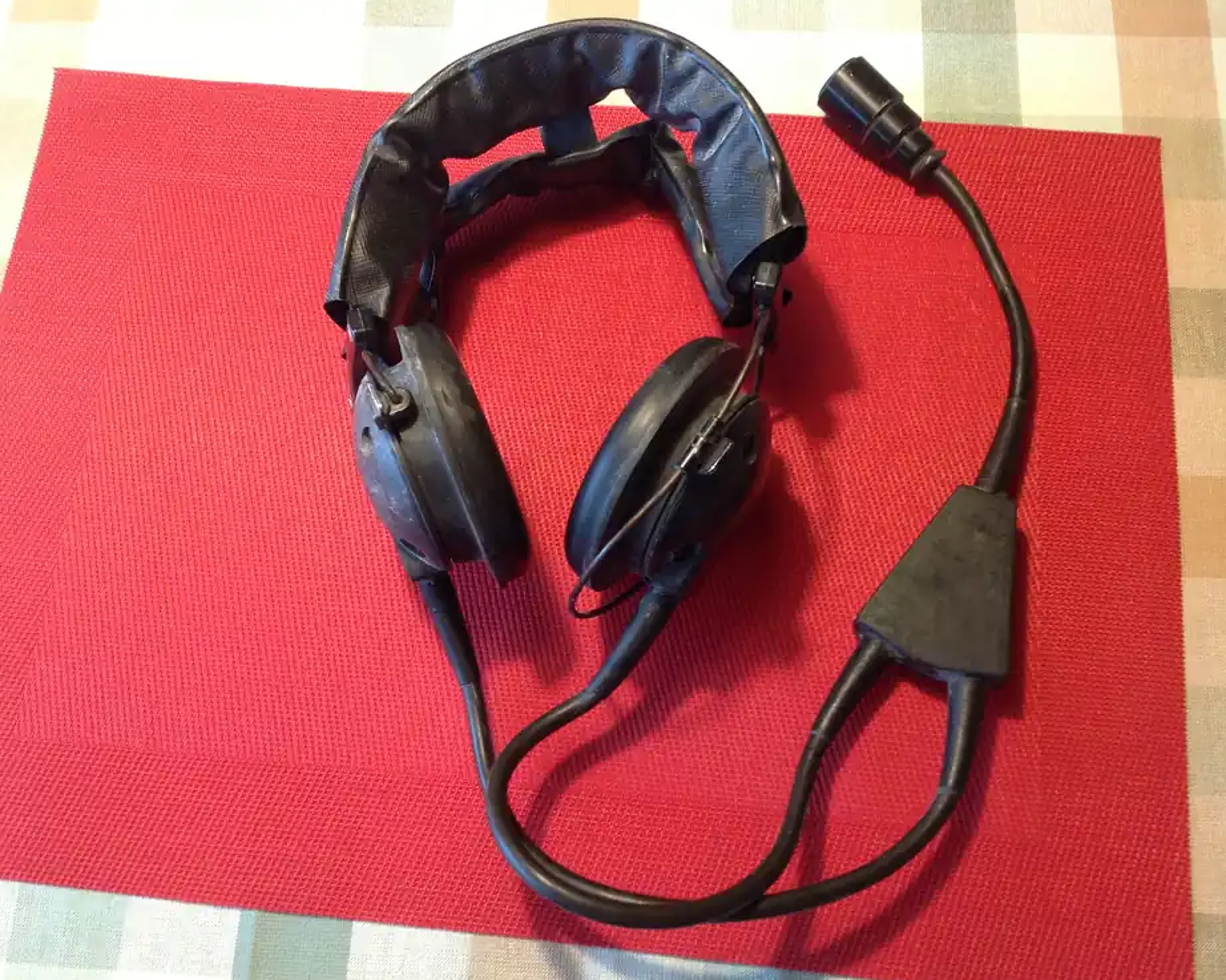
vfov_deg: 40.1
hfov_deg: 49.1
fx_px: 1342
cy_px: 492
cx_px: 590
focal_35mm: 37
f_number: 2.4
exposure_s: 1/17
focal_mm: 4.28
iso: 200
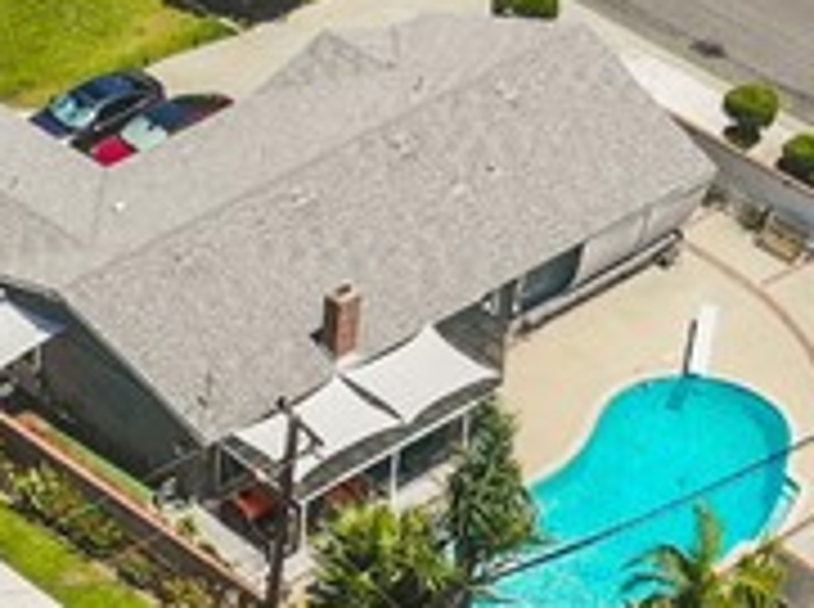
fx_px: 3192
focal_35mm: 136
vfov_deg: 9.2
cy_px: 1678
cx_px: 20
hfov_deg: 14.3
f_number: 2.8
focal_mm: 4.5
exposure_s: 1/750
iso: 111
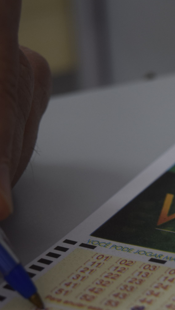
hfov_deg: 9.0
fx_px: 1097
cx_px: 208
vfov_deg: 16.1
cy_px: 222
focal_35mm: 133
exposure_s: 1/80
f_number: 4.8
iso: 400
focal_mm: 38
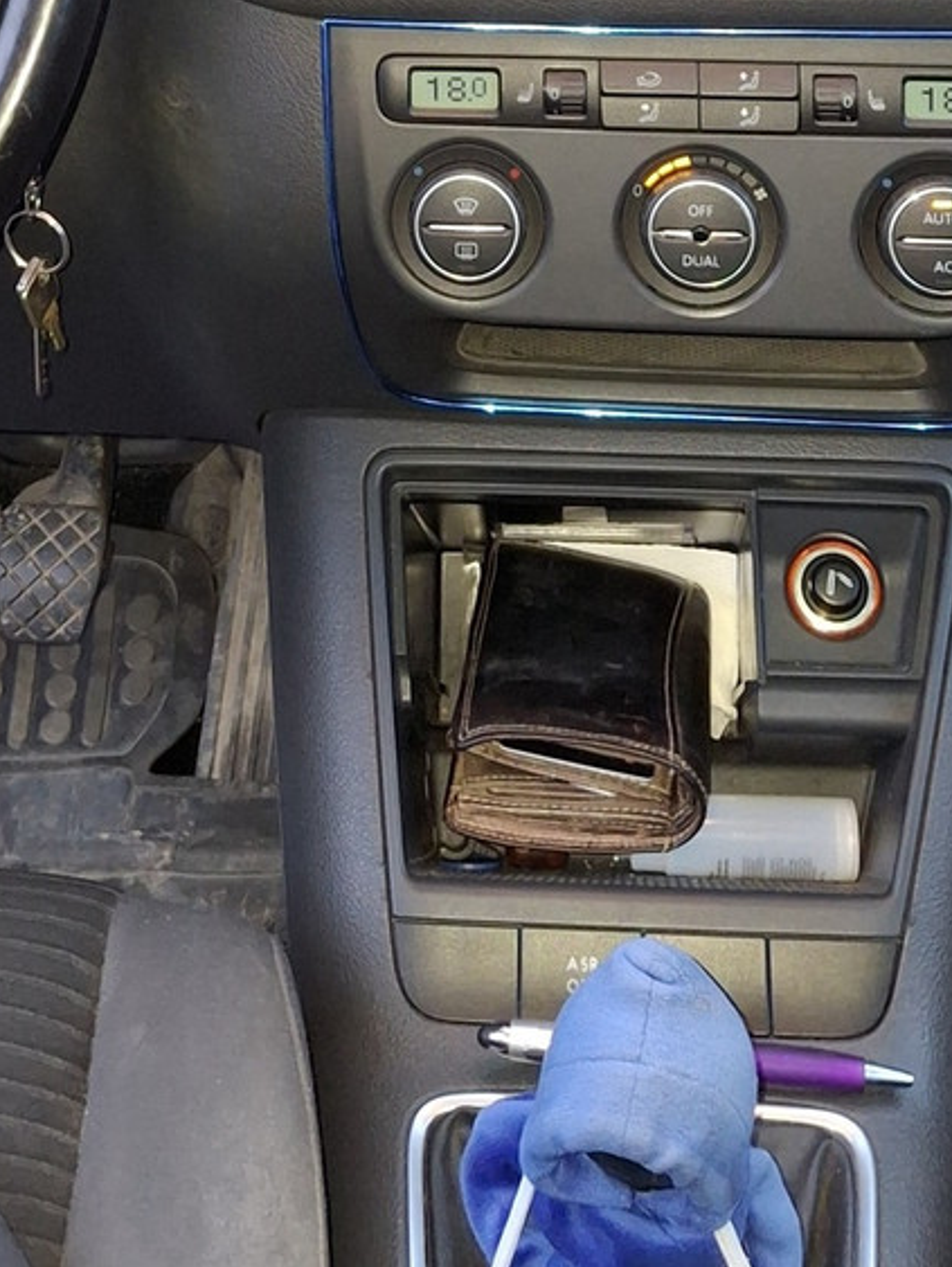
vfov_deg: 24.2
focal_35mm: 71
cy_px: -349
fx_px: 2601
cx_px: 320
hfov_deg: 20.7
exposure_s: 1/50
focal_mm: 4.69
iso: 25
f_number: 1.8
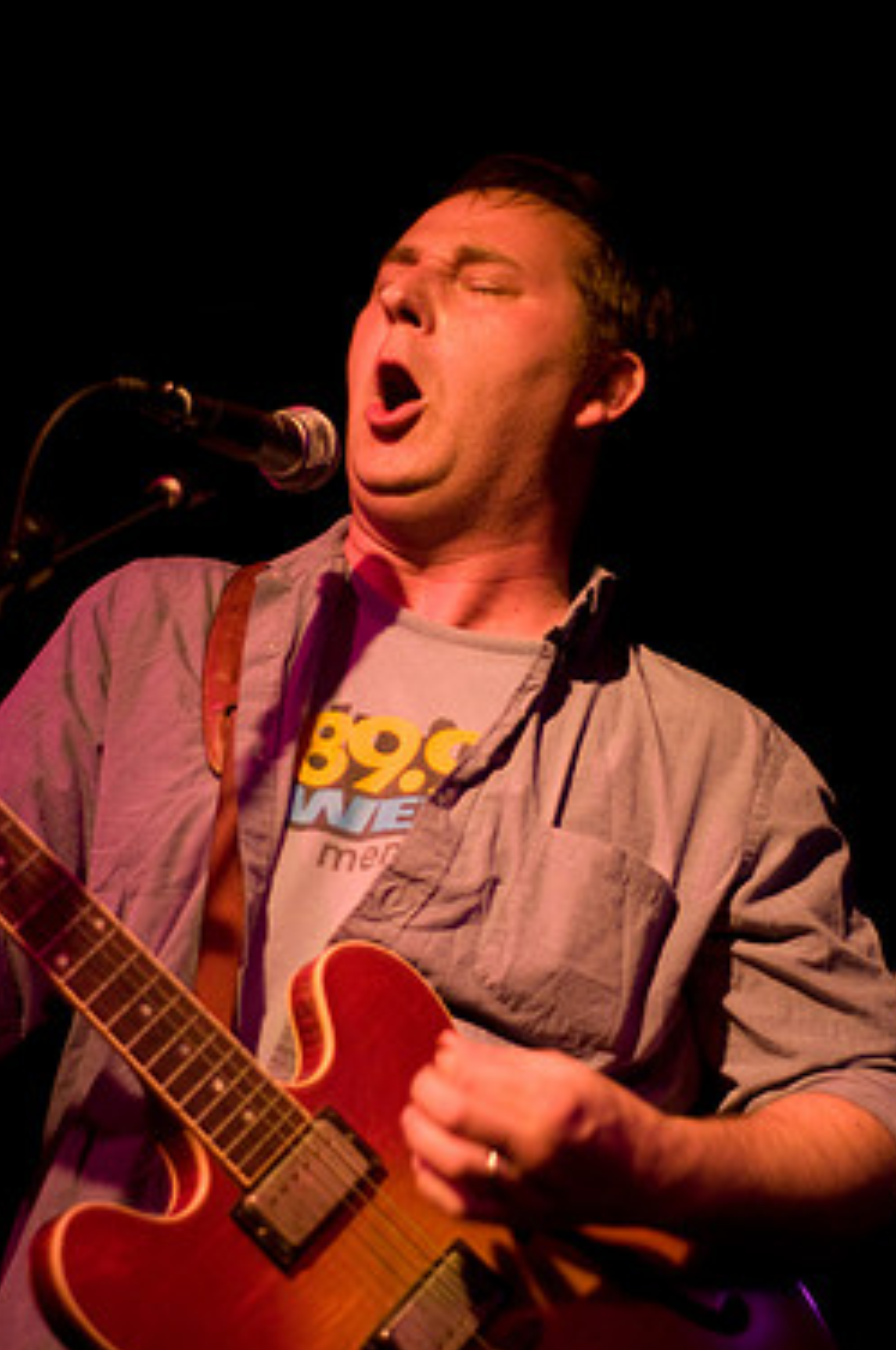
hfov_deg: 15.1
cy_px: 673
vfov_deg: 22.6
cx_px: 477
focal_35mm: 90
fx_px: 3369
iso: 1000
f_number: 1.8
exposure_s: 1/160
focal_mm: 50
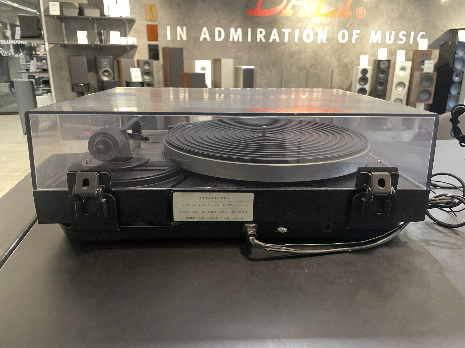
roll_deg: +0.3
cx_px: 232
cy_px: 174
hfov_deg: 67.3
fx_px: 349
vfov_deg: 53.1
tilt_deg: -17.1
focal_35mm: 26
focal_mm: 4.2
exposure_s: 1/50
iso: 200
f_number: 1.6
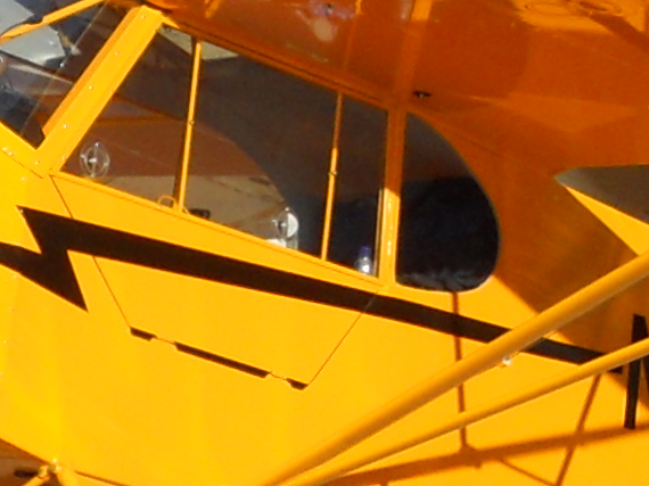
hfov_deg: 6.0
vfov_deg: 4.6
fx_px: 6053
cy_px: -26
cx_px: 1156
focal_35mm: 323
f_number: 3.4
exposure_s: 1/800
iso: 80
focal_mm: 8.3
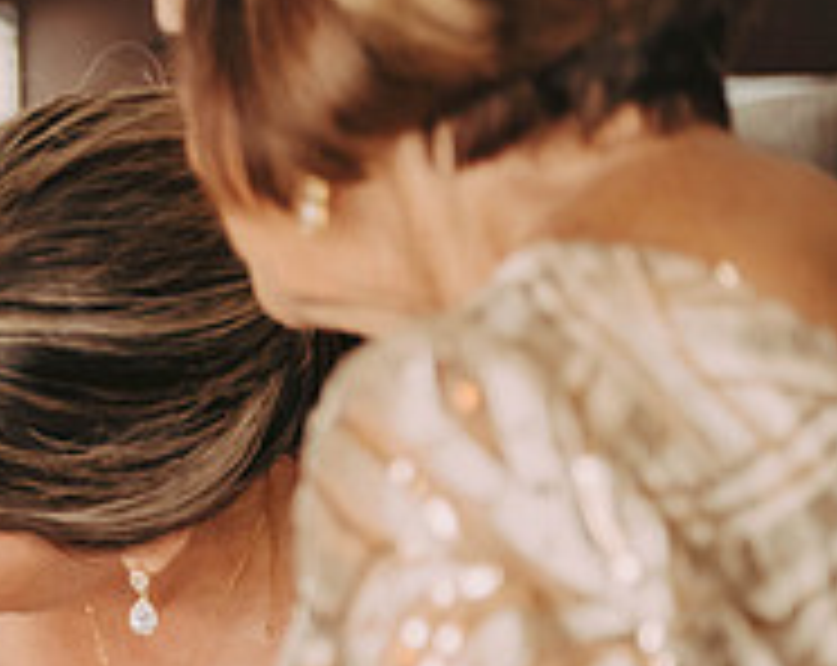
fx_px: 4351
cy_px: 619
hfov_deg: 10.6
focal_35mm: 176
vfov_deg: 8.7
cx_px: -459
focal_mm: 60
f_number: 3.5
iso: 800
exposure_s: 1/100
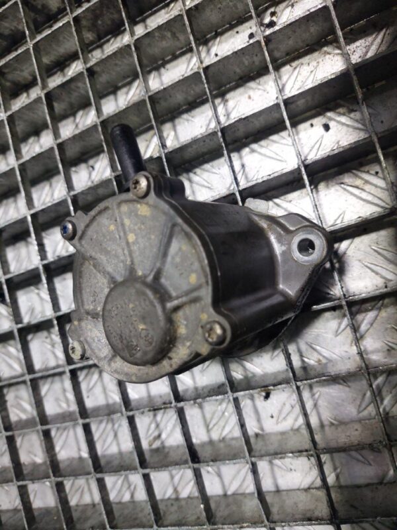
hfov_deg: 54.9
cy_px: 265
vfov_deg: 69.4
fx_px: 382
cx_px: 198
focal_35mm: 25
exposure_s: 1/50
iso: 160
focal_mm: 5.23
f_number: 1.8
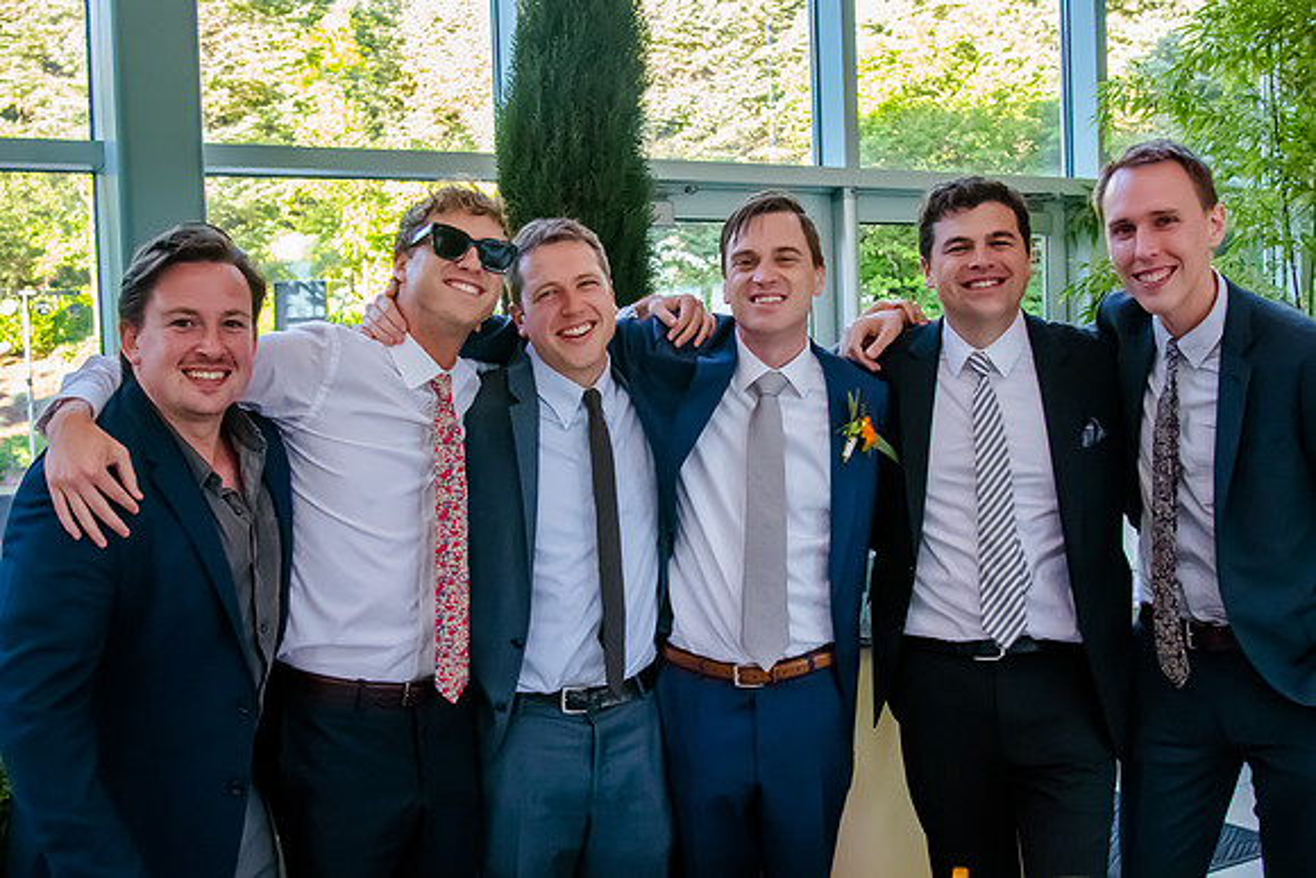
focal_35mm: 38
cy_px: 469
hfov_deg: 50.2
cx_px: 609
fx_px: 1404
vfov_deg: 34.7
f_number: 4.5
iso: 4000
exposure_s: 1/400
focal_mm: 24
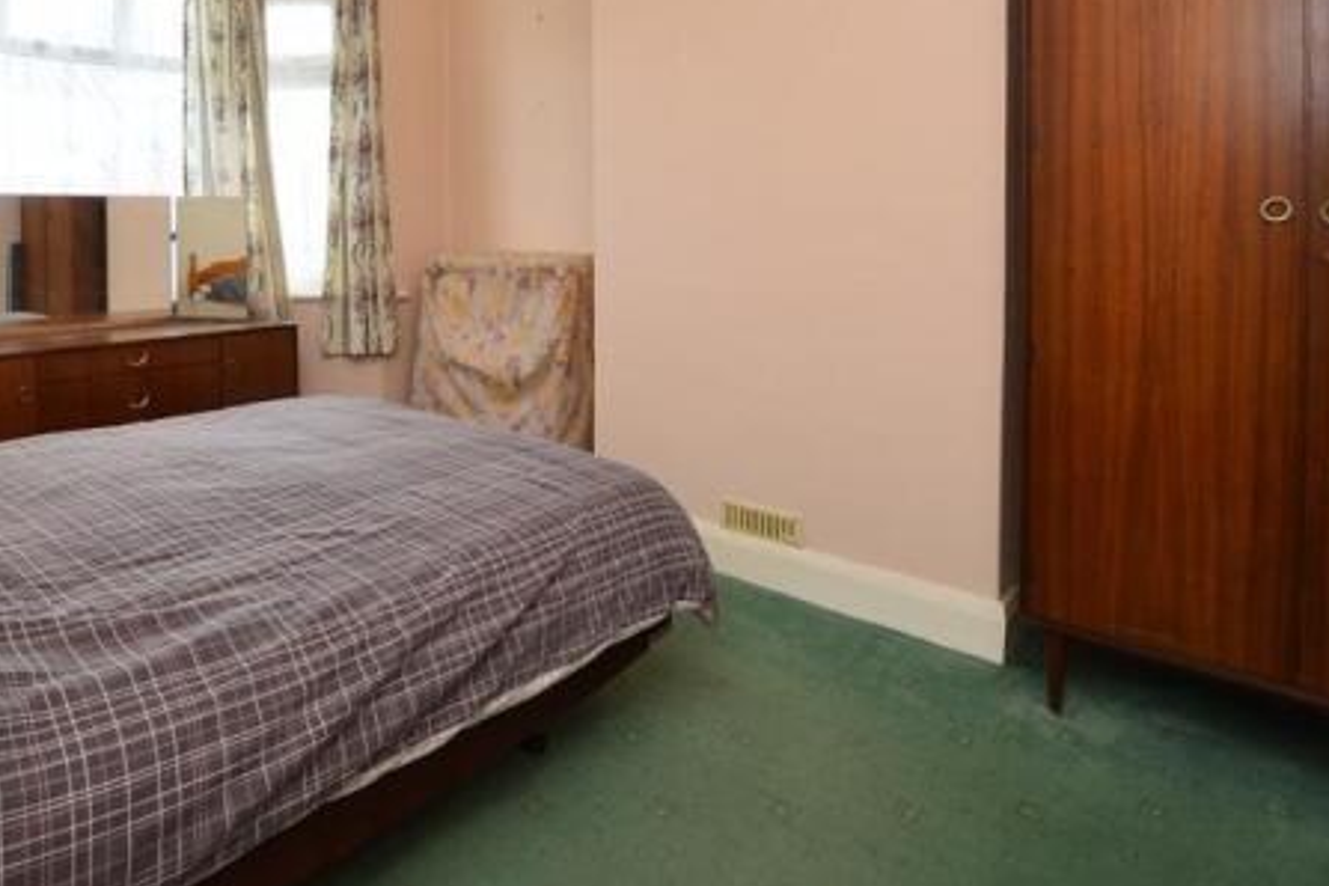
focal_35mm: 22
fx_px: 812
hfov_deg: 76.2
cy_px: 251
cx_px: 449
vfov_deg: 55.2
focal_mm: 10
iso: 200
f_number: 5
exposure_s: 1/60
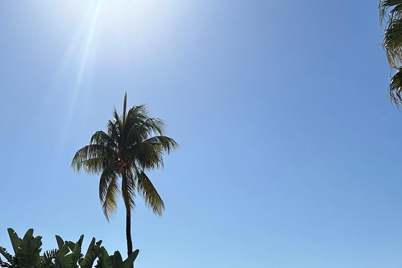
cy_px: 282
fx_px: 536
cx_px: 143
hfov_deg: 40.7
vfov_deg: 26.3
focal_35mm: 48
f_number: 1.78
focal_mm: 6.86
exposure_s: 1/15625
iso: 100
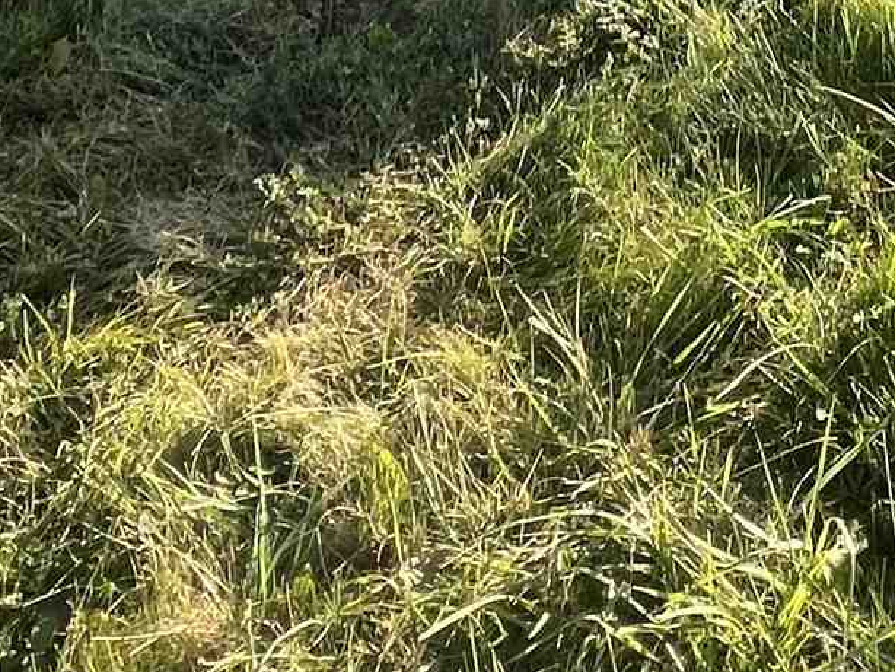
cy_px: -899
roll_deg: -2.2
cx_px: 695
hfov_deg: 29.2
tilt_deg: +1.4
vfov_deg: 14.9
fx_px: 1681
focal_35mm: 65
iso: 32
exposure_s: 1/598
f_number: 1.8
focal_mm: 1.57
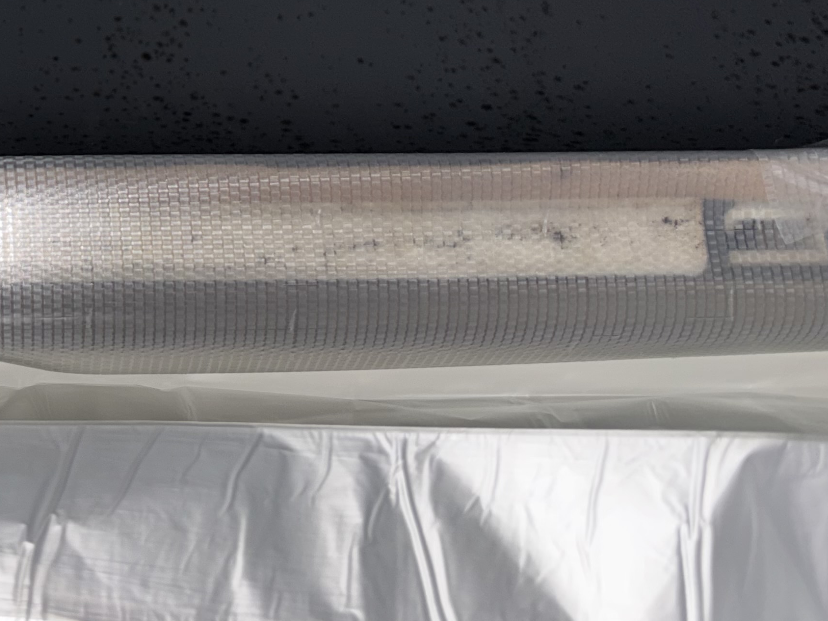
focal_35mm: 61
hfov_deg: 29.4
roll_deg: -0.1
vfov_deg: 23.2
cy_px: 21
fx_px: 1459
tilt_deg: +42.5
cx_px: -13
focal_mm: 5.96
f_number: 1.6
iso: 40
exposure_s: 1/35
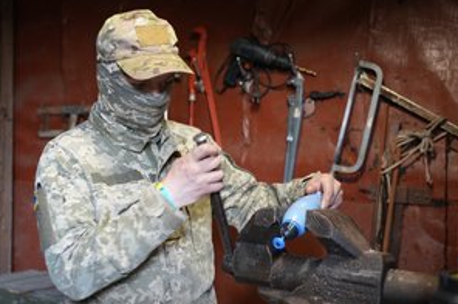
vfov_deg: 29.2
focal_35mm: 46
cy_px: 126
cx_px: 223
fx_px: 585
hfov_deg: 42.8
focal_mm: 34
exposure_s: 1/160
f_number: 2.8
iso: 2000
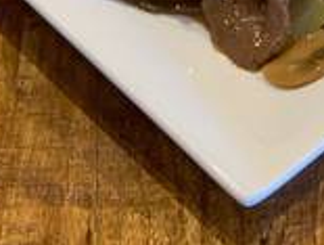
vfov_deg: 7.5
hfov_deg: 10.1
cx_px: 213
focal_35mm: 196
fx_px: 1839
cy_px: -94
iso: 100
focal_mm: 6
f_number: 2.4
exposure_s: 1/50
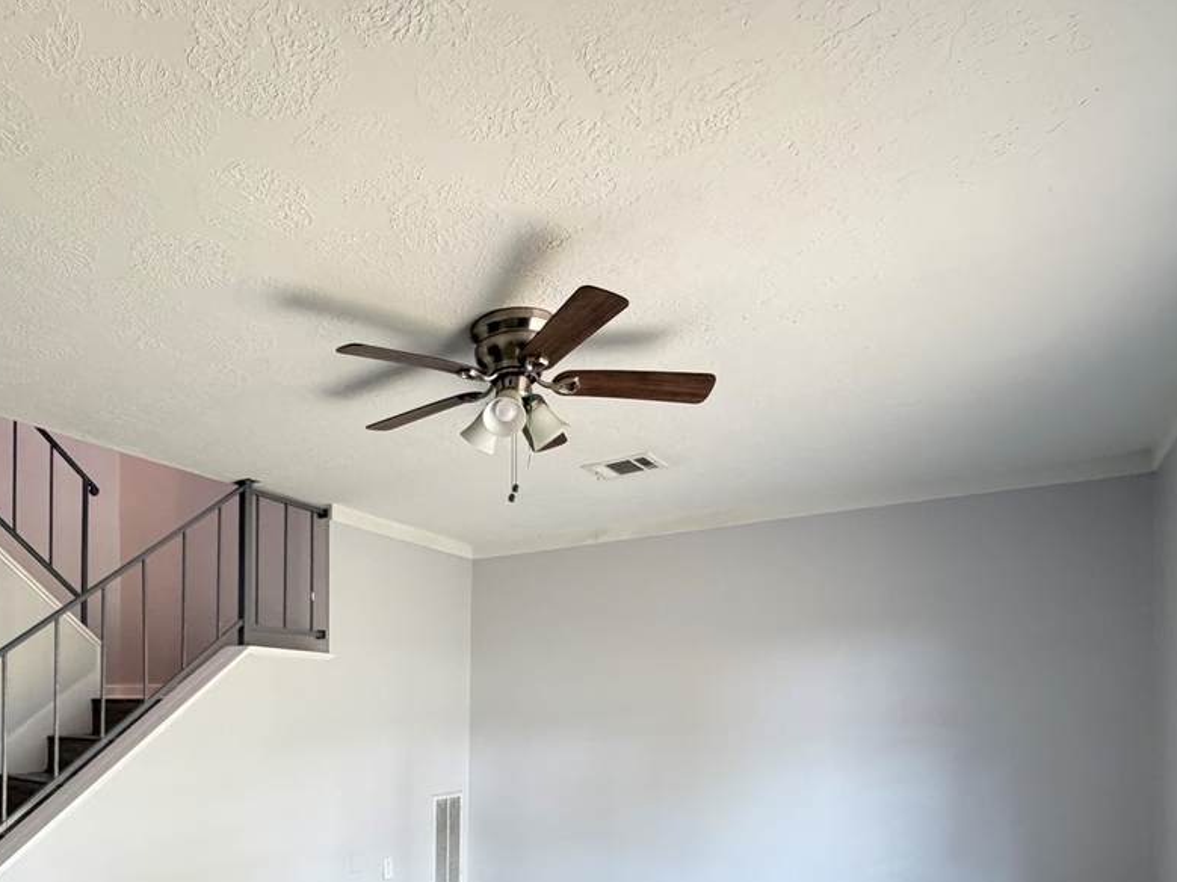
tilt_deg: +0.4
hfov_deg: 71.1
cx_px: 366
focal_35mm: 23
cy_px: 699
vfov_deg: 55.0
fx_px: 782
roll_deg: +0.1
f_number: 2.2
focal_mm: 2.22
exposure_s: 1/60
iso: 500
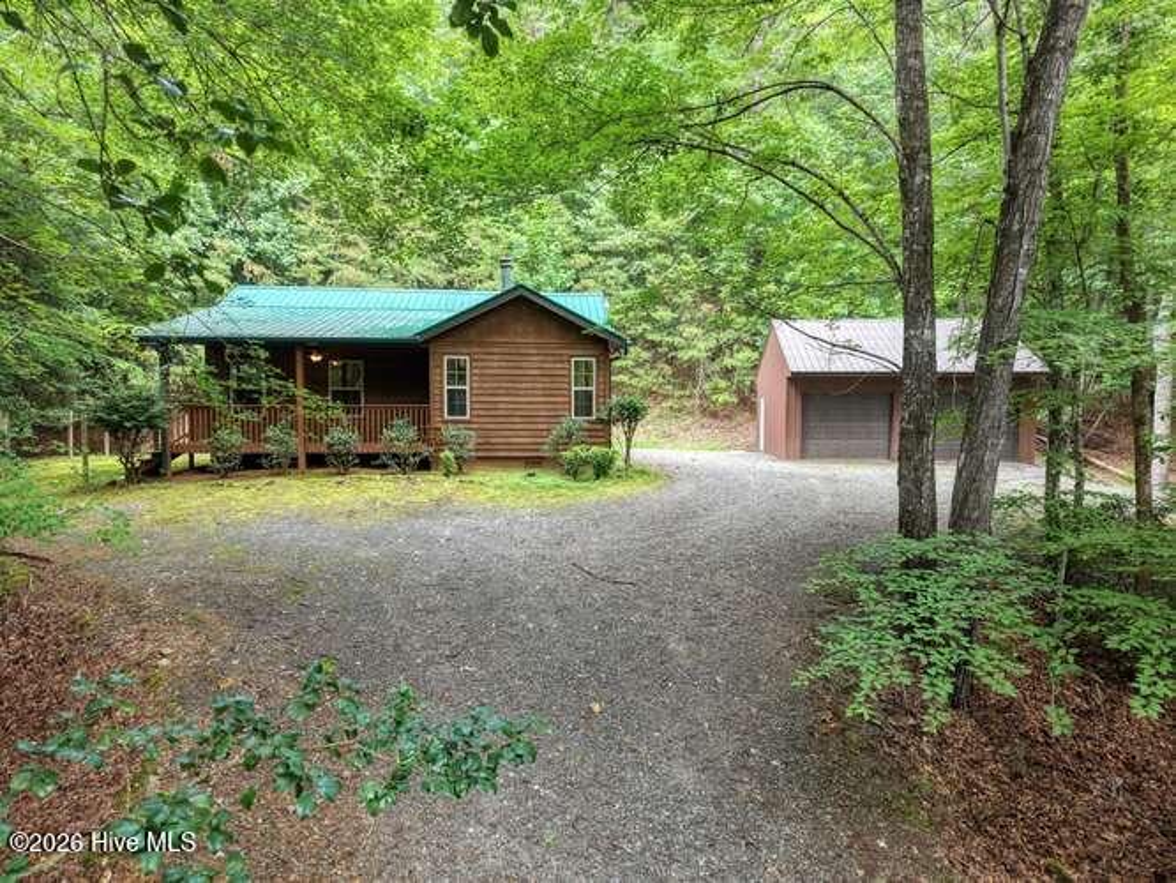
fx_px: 816
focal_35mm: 24
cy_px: 442
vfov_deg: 56.8
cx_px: 588
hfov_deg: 71.6
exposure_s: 1/250
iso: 160
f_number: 1.8
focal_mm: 8.67
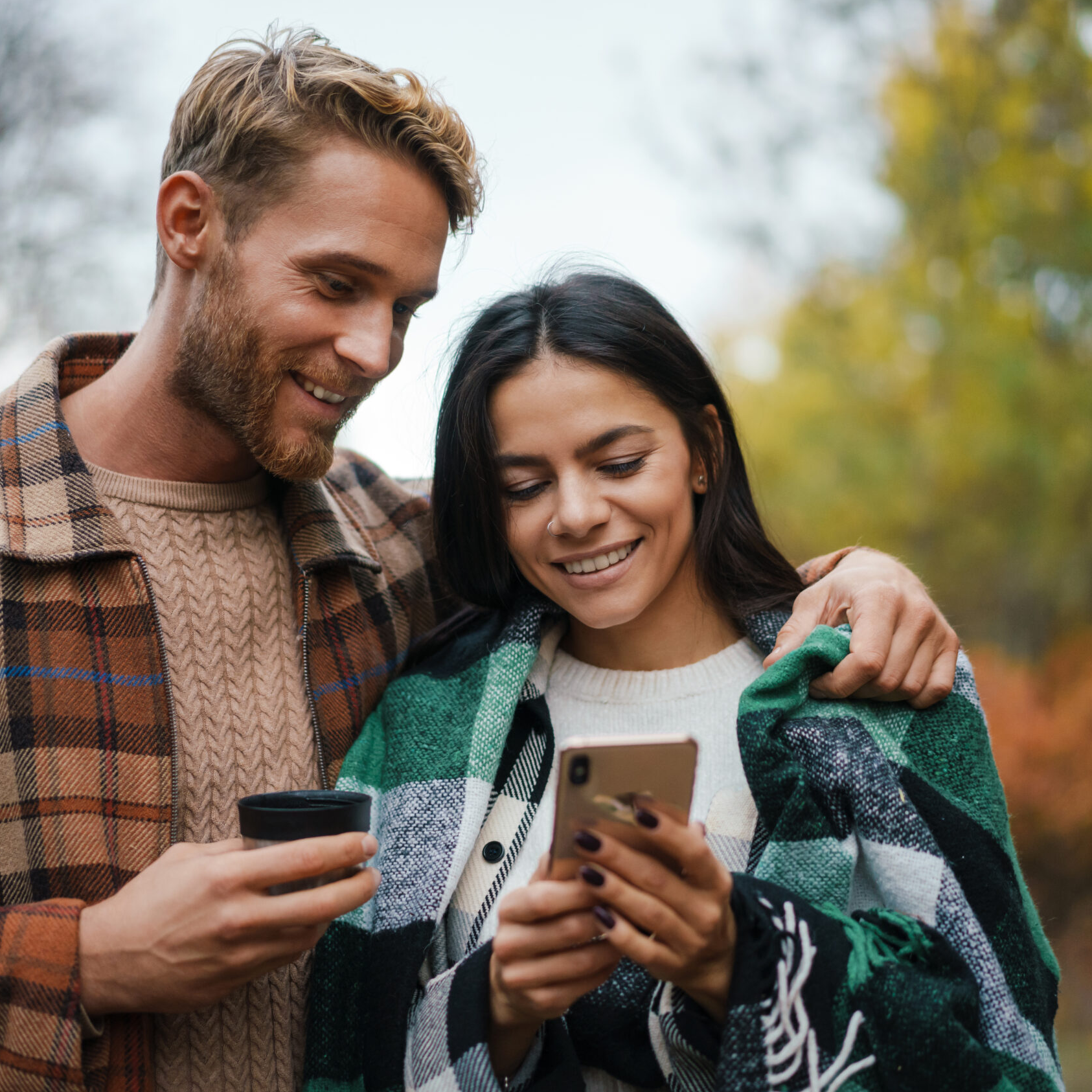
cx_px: 562
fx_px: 2534
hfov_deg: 24.3
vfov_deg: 24.3
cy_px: 546
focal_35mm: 71
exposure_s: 1/640
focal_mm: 55
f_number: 1.8
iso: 800
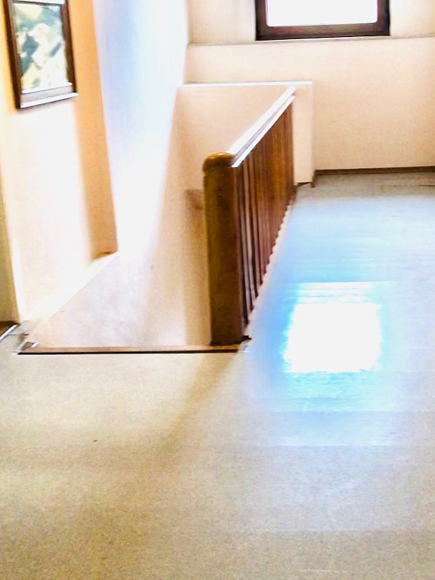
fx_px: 720
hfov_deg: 33.1
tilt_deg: -10.2
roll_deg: +1.4
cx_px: 308
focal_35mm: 43
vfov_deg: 43.6
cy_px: 231
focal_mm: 3.99
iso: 64
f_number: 1.8
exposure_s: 1/17
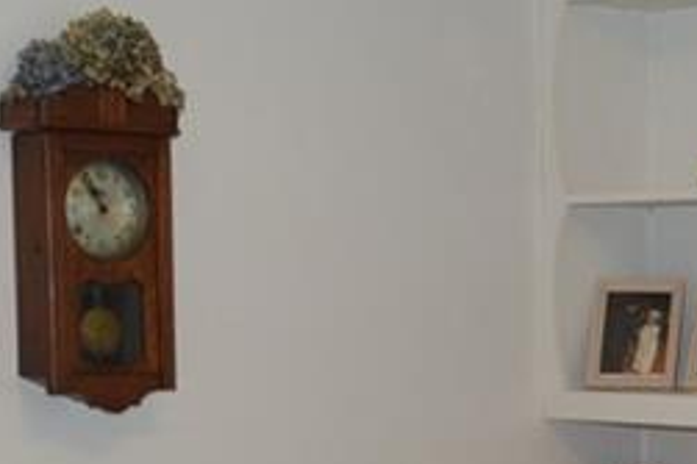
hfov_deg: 18.4
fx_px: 2128
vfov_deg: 11.8
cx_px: 600
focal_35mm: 110
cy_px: 717
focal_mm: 18
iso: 720
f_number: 3.5
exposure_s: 1/60
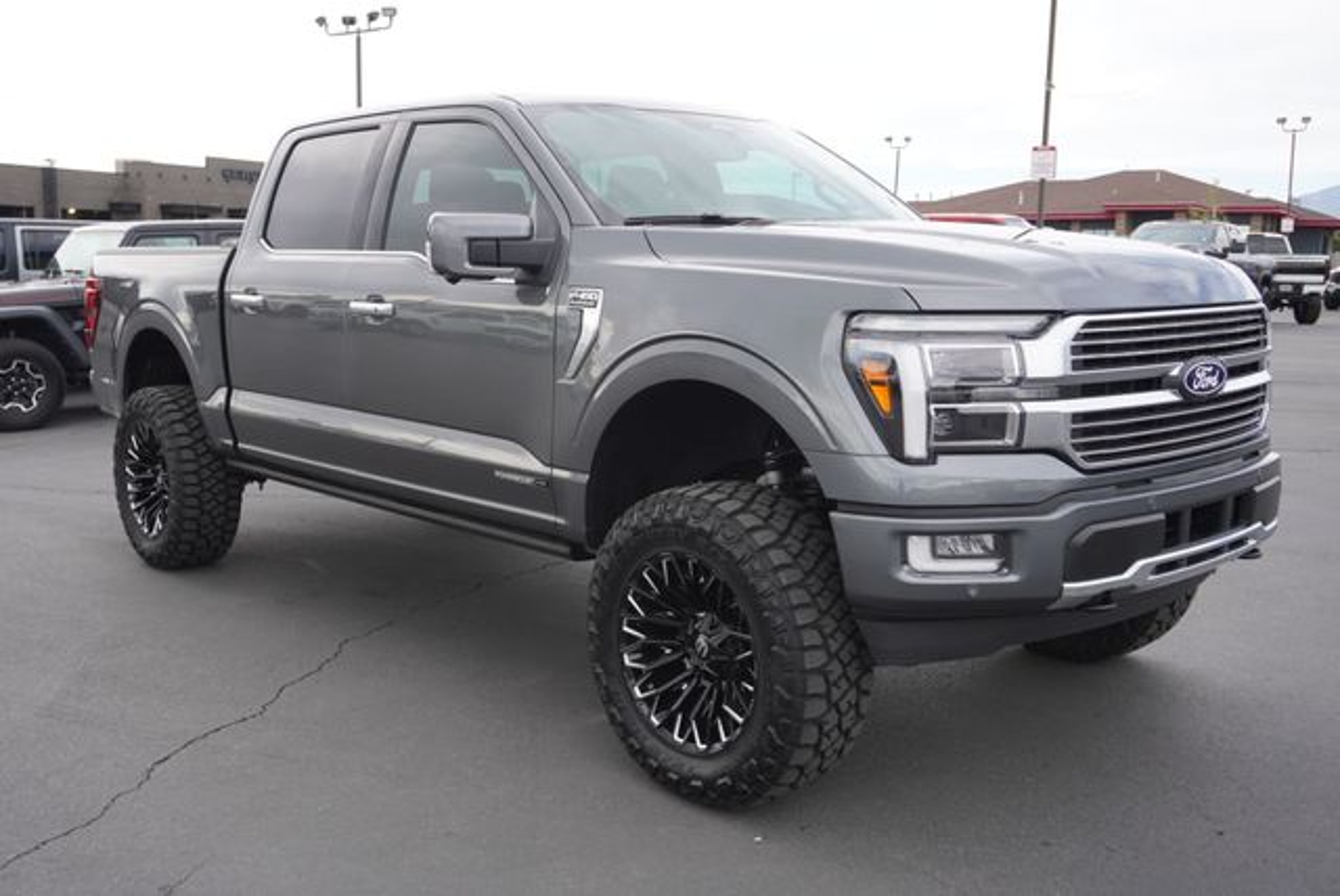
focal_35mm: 34
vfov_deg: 38.4
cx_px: 670
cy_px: 448
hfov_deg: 55.1
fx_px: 1285
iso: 100
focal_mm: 23
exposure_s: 1/125
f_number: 5.6
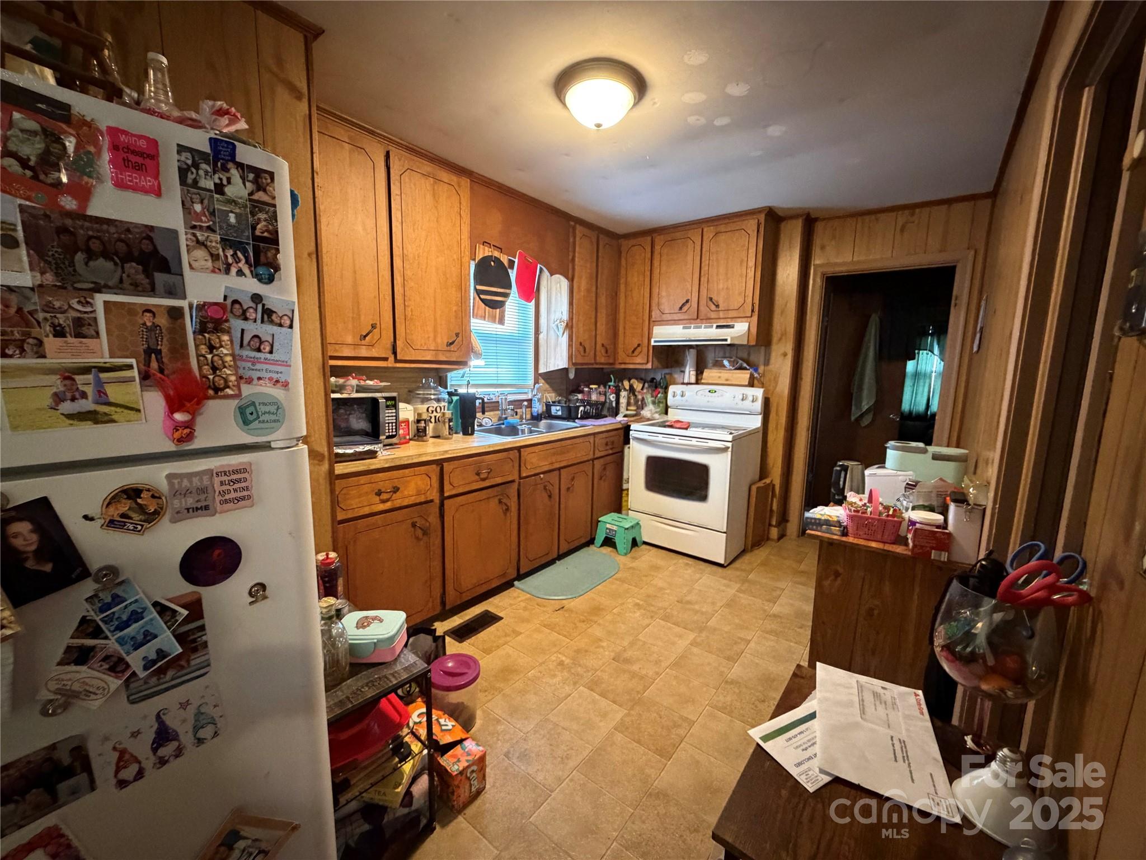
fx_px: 463
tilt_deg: -7.6
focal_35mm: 14
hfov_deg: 102.1
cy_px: 430
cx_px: 573
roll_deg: -0.4
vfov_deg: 85.7
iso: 1000
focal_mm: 2.22
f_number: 2.2
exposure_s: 1/40
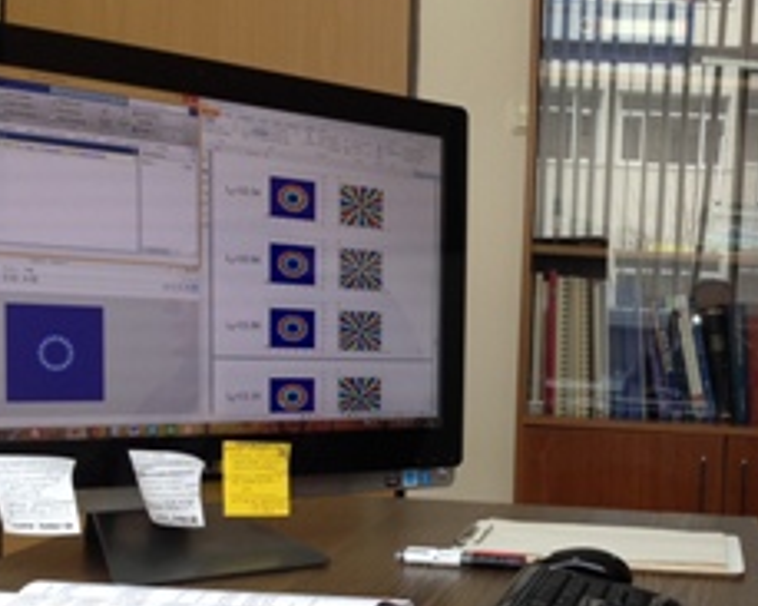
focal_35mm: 63
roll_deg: -1.7
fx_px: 1413
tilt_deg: -5.8
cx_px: 655
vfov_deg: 24.0
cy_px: 450
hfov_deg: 29.0
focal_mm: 4.12
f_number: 2.4
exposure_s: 1/60
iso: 50
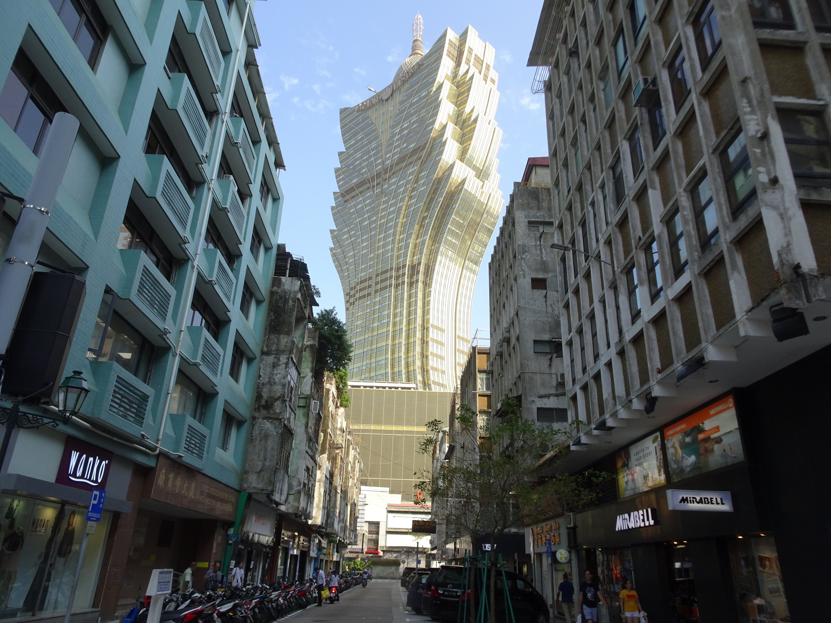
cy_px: 312
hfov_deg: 71.6
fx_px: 576
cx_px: 416
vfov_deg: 56.8
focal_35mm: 24
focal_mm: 4.1
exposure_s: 1/320
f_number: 3.5
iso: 80
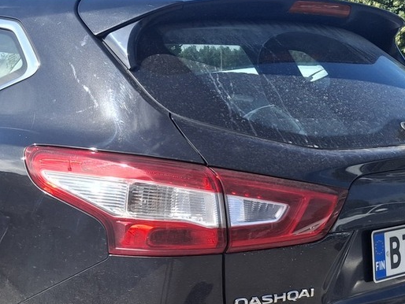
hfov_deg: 27.0
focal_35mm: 70
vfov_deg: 20.9
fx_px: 819
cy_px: 227
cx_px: 62
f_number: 1.8
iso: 32
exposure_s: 1/1445
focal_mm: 4.69
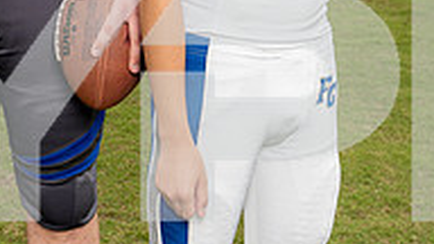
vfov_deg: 10.4
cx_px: 104
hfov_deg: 19.1
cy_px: -171
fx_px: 1277
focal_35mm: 111
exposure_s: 1/250
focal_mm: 35
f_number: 4.5
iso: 200
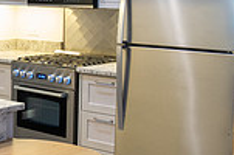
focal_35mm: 93
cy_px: 42
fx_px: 603
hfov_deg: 20.5
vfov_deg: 14.6
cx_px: -50
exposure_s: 1/125
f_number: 4
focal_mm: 24
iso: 2000
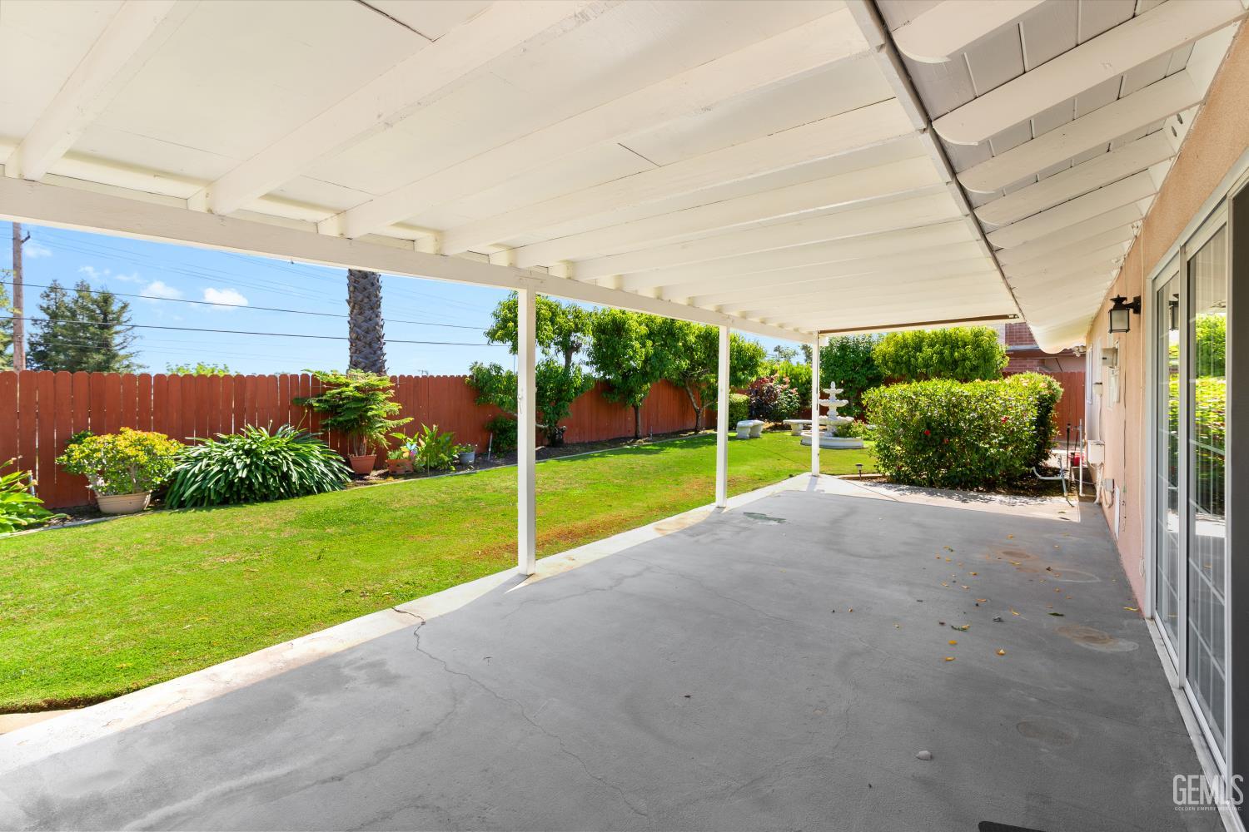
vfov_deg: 70.4
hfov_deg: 93.3
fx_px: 590
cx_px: 624
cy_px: 416
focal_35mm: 17
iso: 100
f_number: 7.1
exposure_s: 1/125
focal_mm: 17
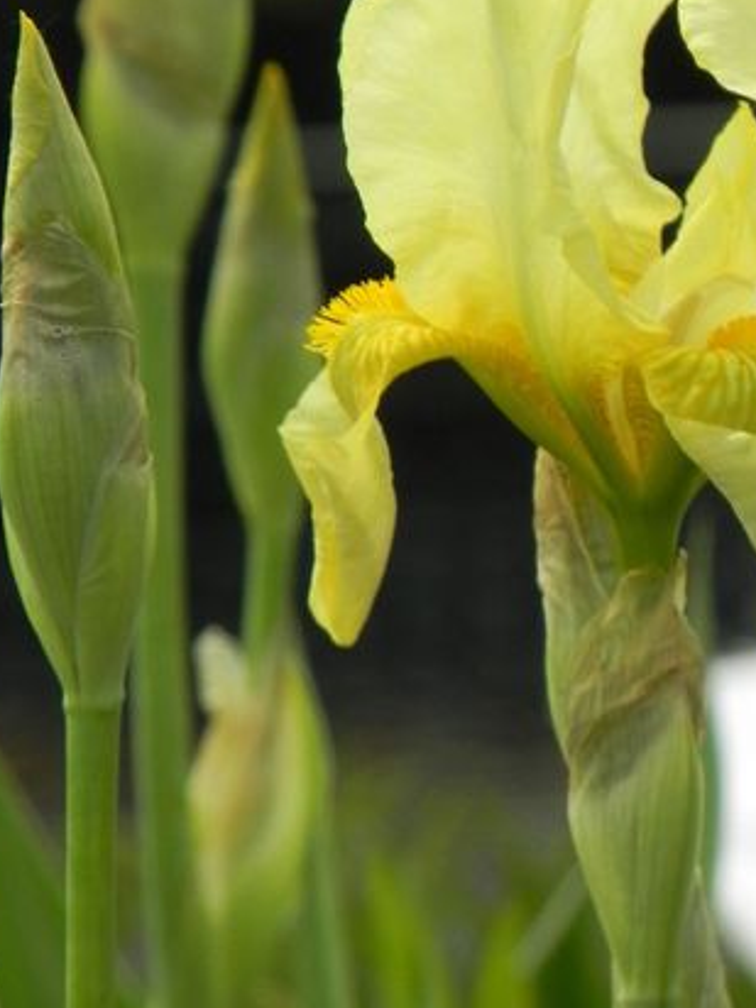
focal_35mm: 935
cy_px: 108
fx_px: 27227
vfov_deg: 2.1
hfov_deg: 1.6
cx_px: 306
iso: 160
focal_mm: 85.6
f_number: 5
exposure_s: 1/640
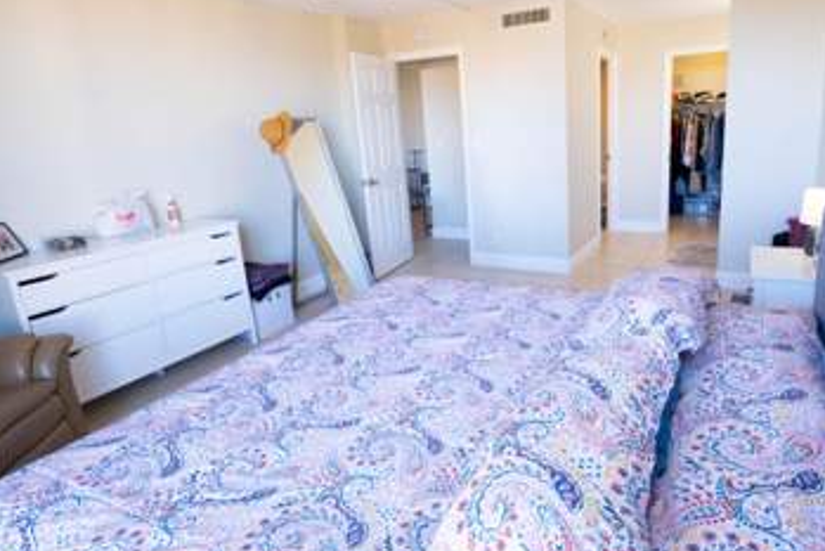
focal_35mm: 22
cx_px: 489
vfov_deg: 57.1
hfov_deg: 77.8
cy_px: 241
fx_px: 504
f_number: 4
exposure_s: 1/125
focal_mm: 10.5
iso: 800
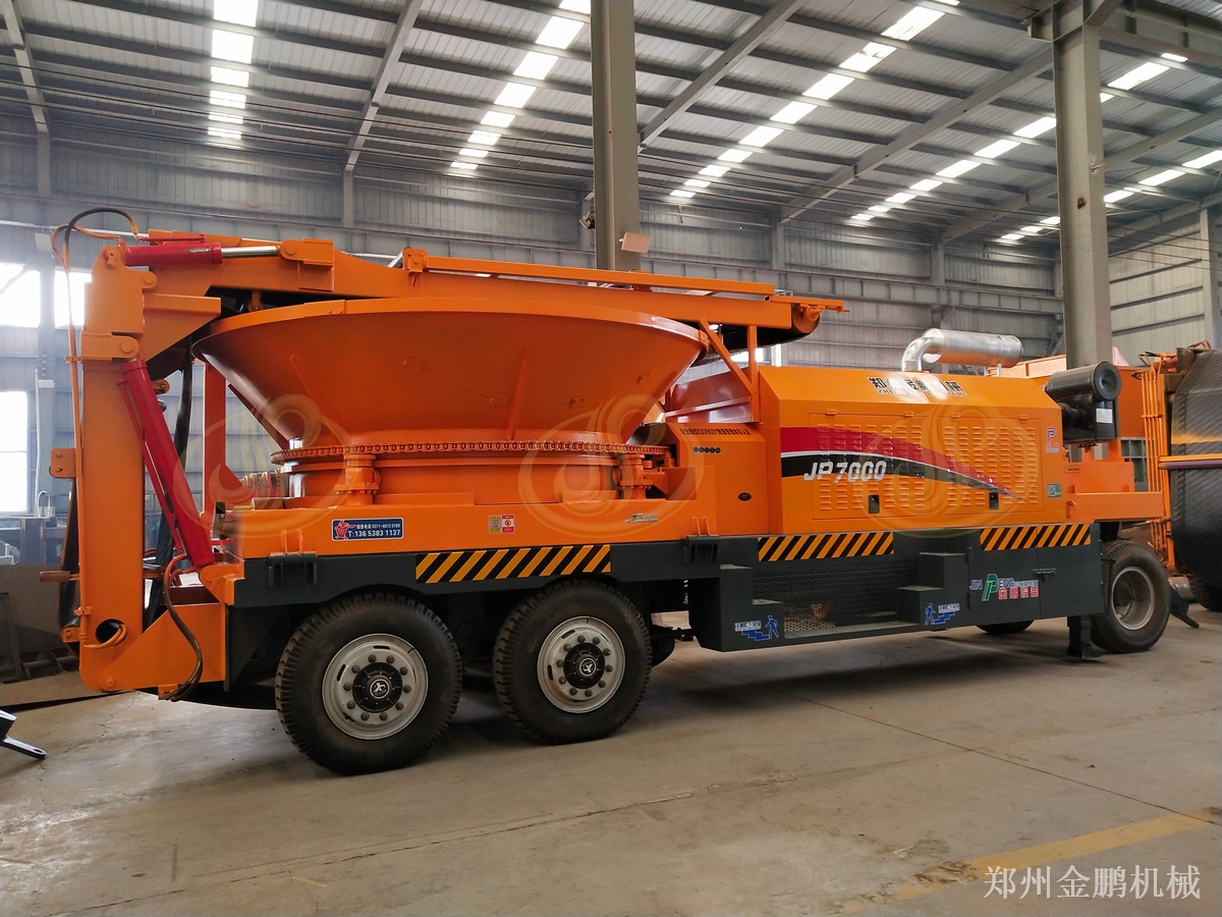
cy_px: 458
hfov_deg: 60.0
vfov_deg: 46.8
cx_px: 611
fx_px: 1059
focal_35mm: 30
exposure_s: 1/50
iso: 381
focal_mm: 3.95
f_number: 1.8
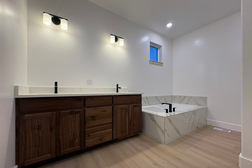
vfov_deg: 77.2
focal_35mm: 15
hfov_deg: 100.4
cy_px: 90
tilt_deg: -0.1
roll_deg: +0.3
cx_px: 124
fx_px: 105
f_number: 2.2
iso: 100
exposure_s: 1/120
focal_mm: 2.22
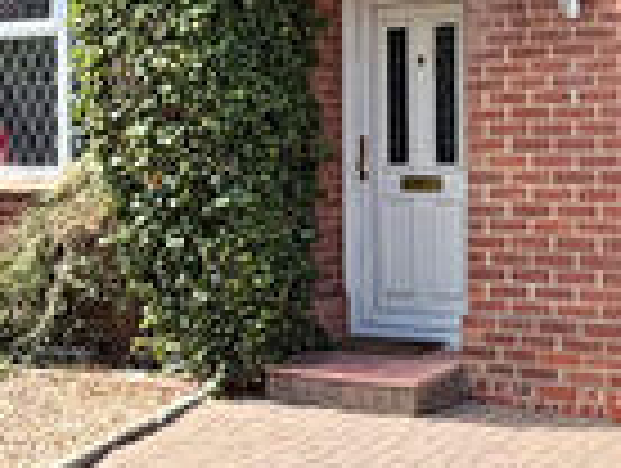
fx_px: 1276
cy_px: 128
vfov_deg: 20.7
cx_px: 369
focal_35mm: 71
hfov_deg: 27.3
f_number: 2.2
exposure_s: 1/585
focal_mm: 2.22
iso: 40
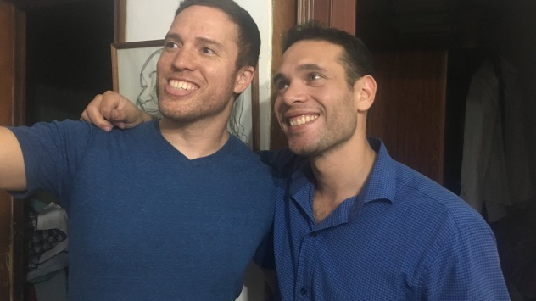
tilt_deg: -1.1
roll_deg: -1.1
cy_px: 120
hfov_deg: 61.0
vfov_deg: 36.5
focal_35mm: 32
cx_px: 271
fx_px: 455
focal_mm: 4.15
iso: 400
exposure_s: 1/17
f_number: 2.2
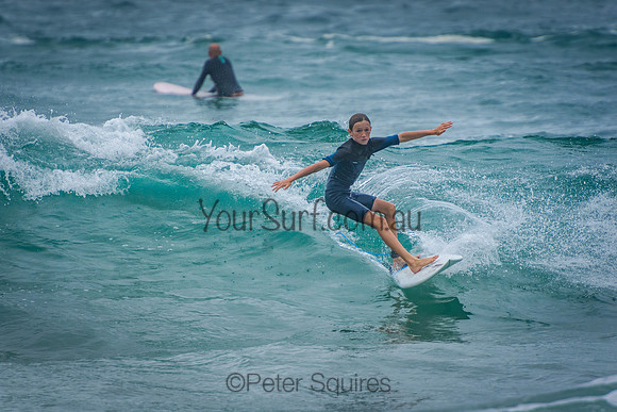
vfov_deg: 2.3
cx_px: 308
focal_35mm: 600
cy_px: 206
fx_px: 10285
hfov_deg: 3.4
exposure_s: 1/2000
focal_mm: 400
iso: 450
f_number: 5.6
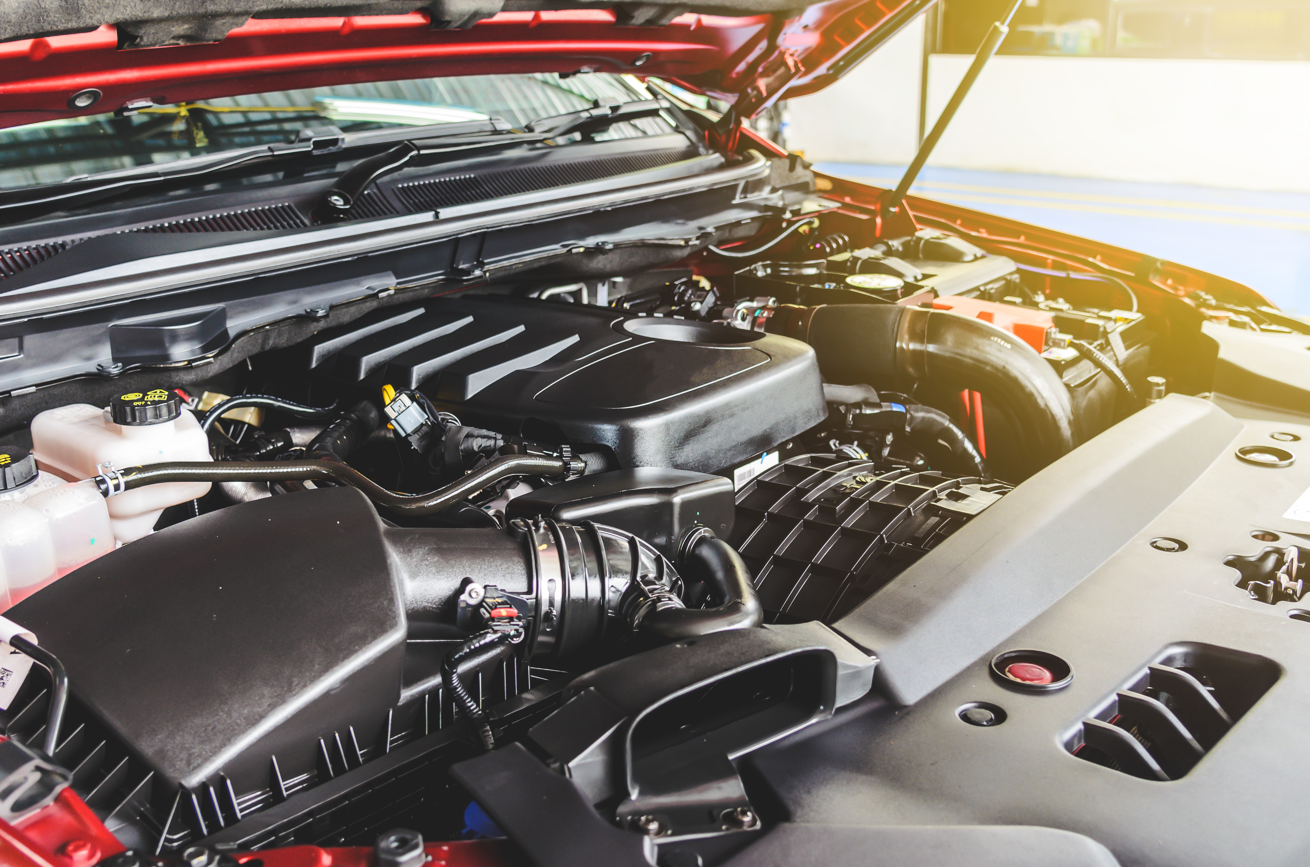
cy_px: 434
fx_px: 1307
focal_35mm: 36
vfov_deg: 36.7
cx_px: 655
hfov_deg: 53.2
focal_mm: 24
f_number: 4.5
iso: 400
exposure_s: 1/80
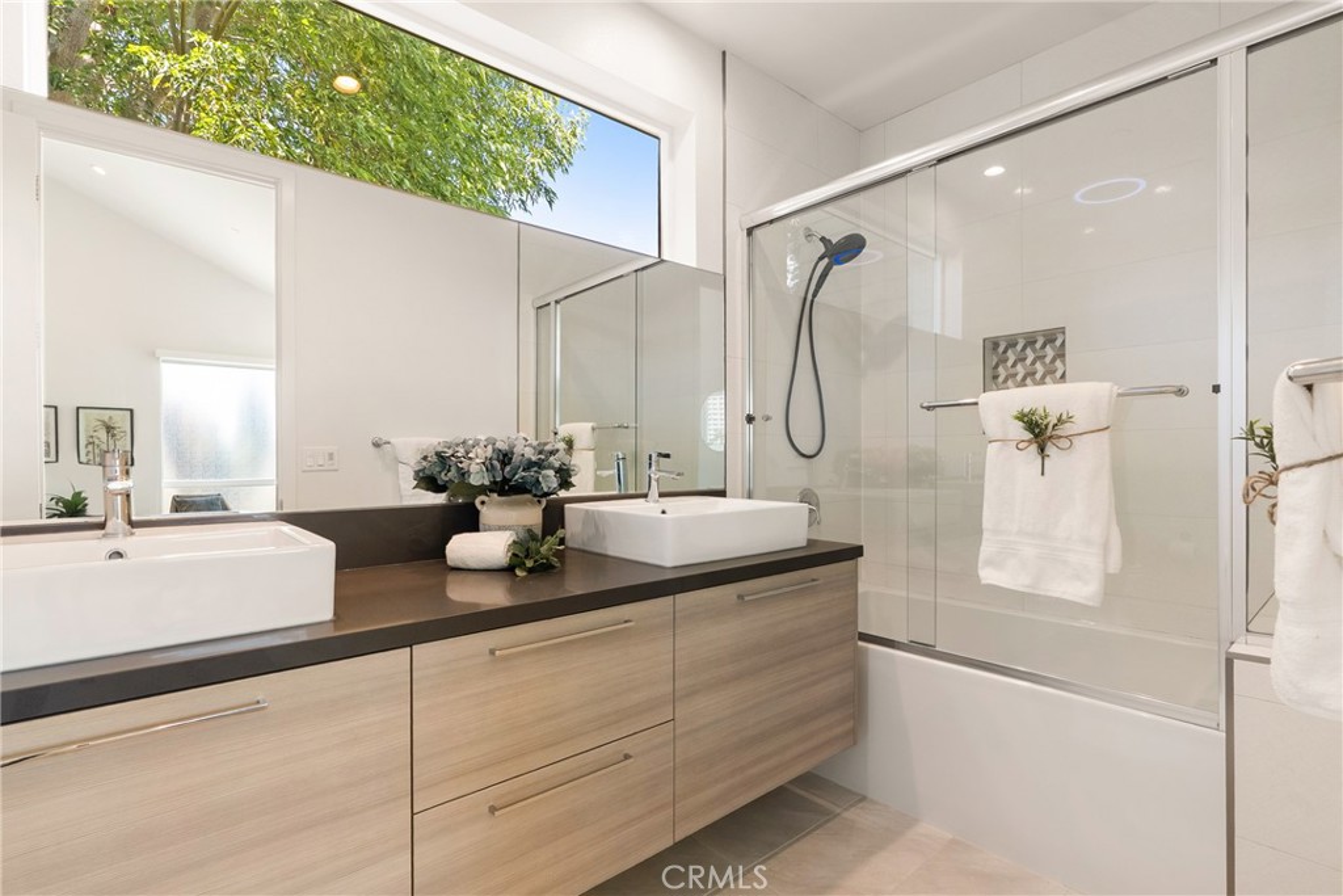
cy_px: 448
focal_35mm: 16
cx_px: 672
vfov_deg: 73.8
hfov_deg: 96.7
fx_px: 597
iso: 320
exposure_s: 1/25
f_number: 9
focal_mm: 16
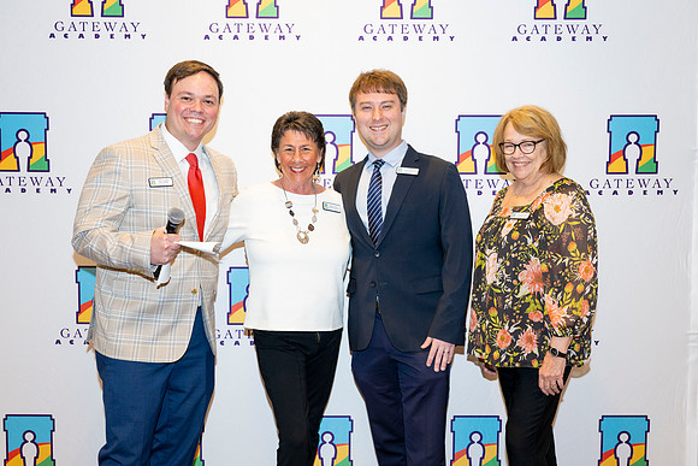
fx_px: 873
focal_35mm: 45
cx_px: 349
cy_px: 233
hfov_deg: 43.6
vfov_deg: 29.9
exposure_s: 1/100
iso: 1000
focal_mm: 45
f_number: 5.6
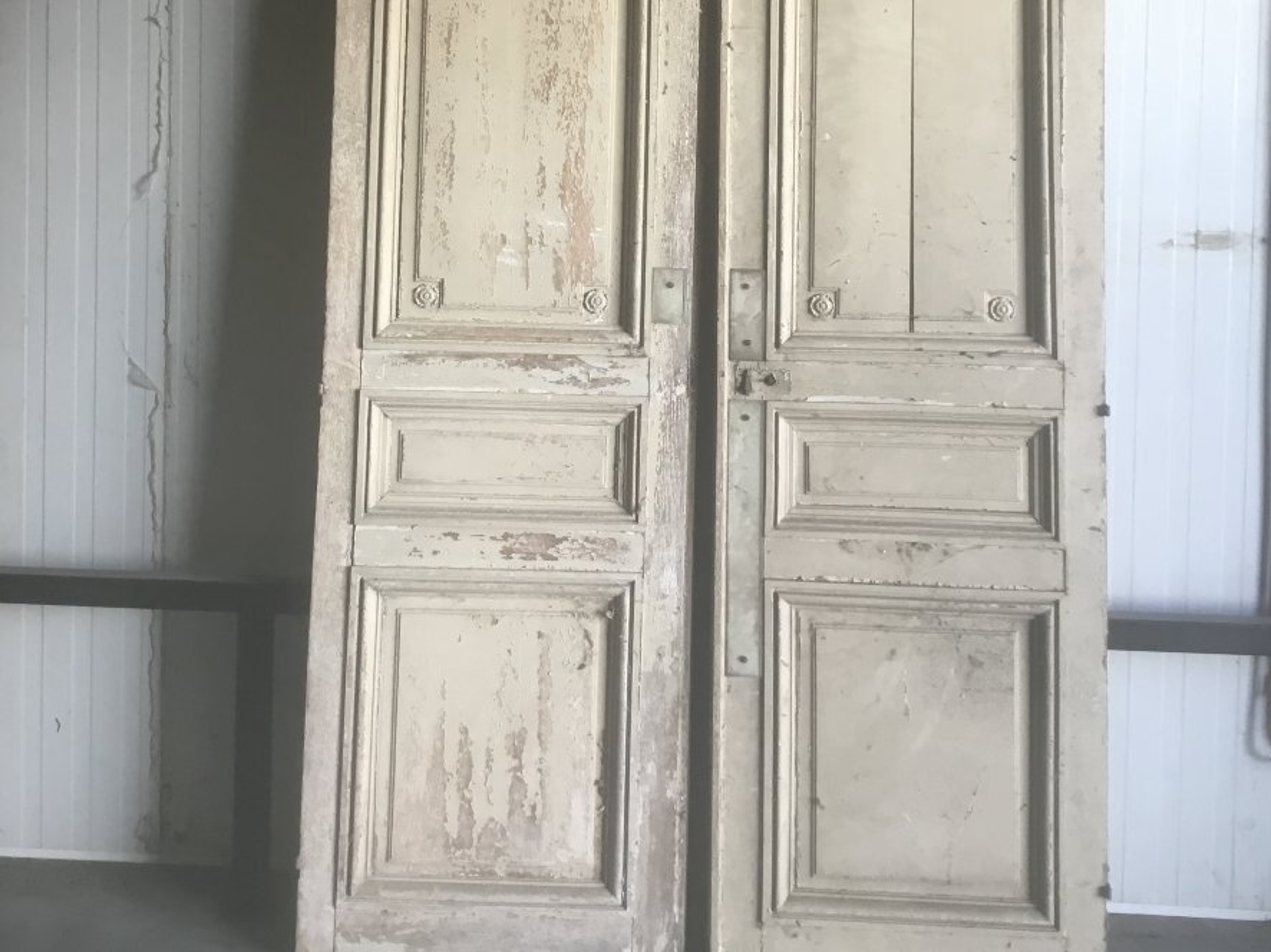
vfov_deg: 33.1
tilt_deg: -0.7
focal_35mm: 42
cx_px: 634
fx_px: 1542
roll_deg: -0.7
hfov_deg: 44.8
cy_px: 161
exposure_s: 1/33
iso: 32
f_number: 2.4
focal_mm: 3.3
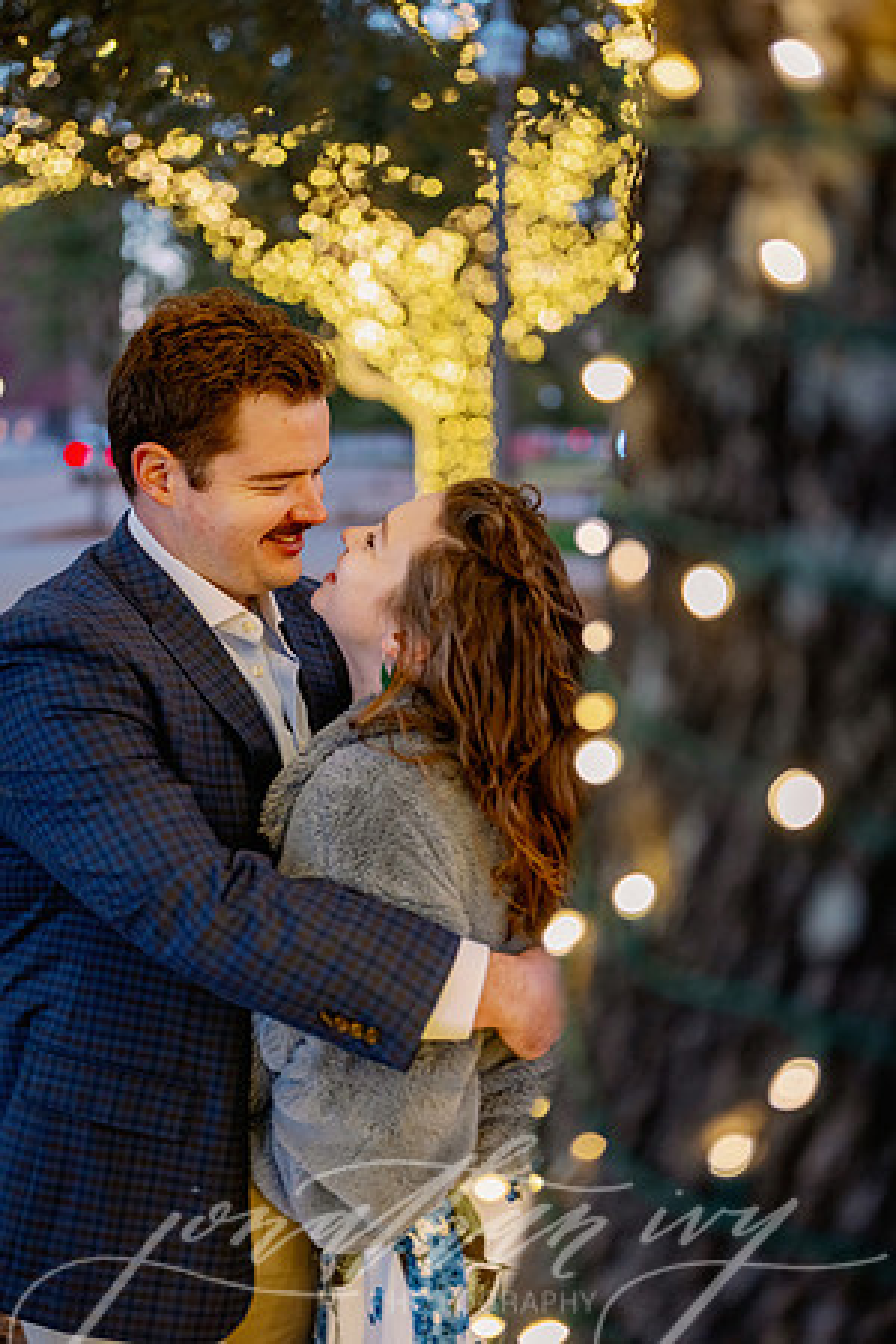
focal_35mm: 50
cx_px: 448
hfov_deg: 27.0
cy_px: 672
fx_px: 1867
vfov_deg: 39.6
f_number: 2
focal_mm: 50
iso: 1250
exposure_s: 1/250
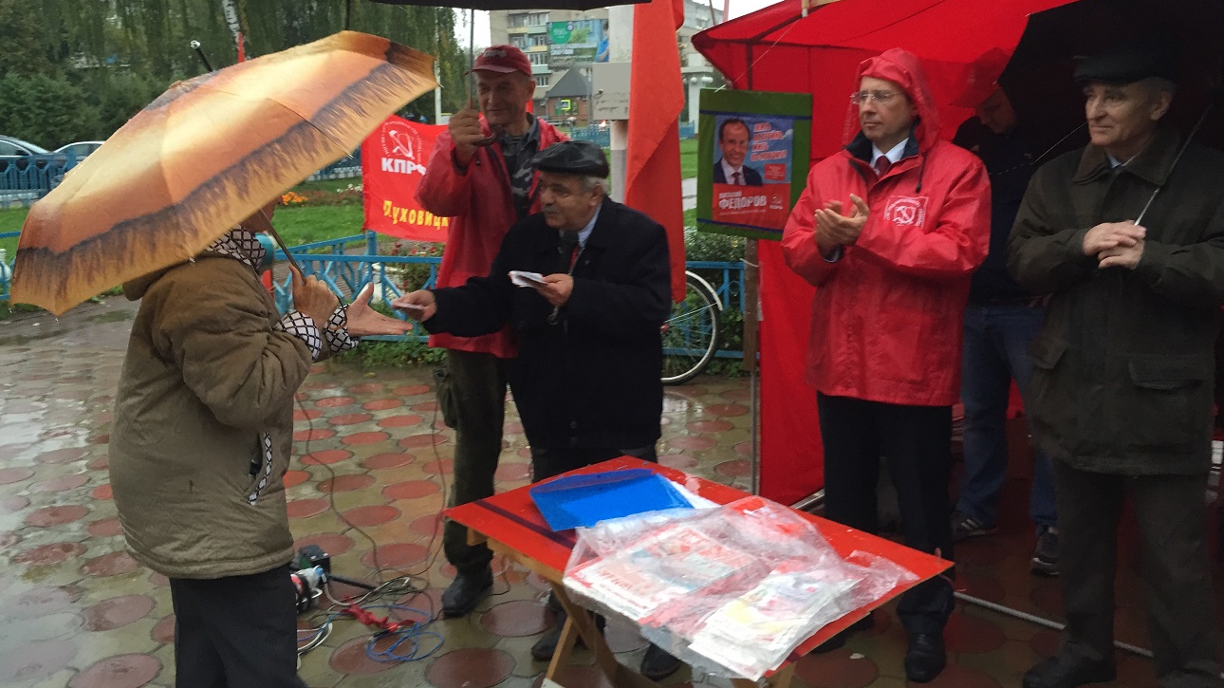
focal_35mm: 32
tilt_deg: -8.9
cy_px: 262
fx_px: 1038
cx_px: 609
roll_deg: +1.8
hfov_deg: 61.0
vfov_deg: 36.5
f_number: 2.2
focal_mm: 4.15
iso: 100
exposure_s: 1/30
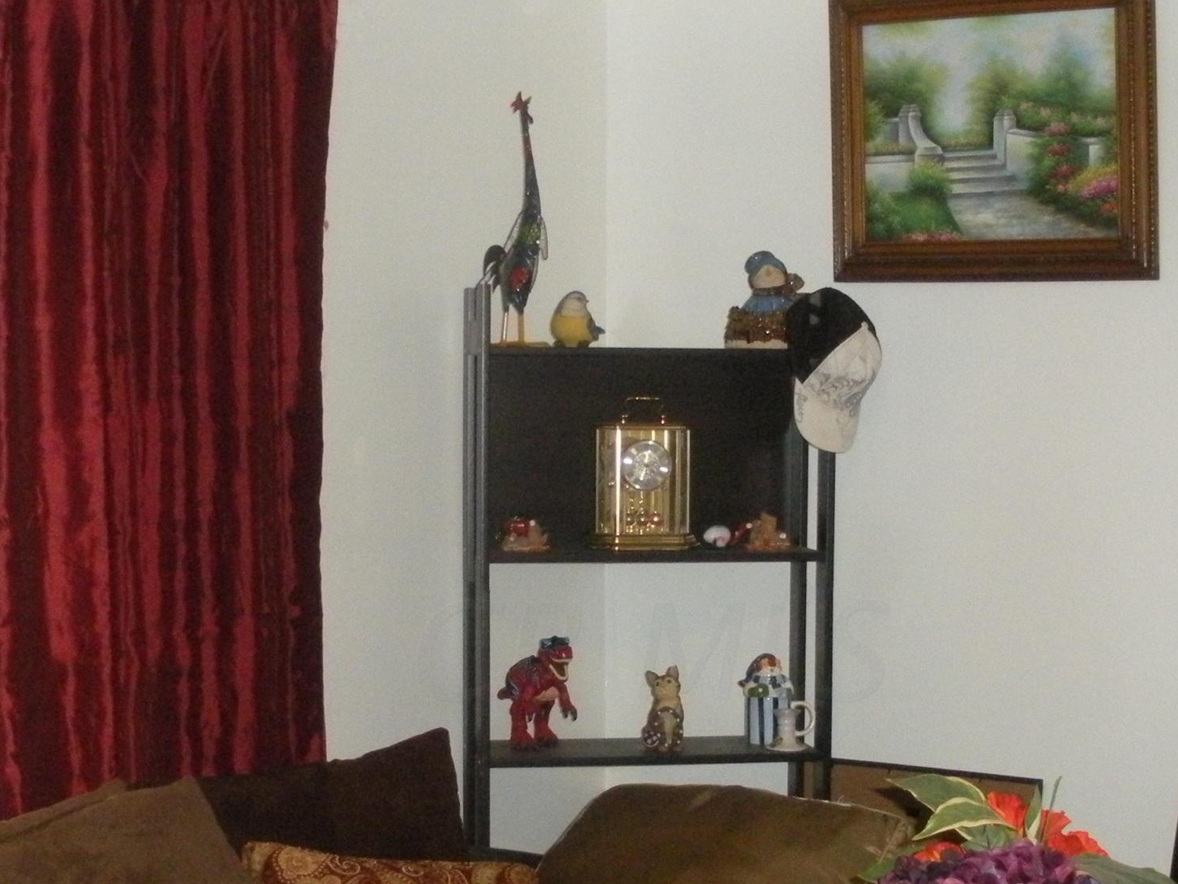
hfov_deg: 26.7
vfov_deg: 20.0
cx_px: 651
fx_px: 2485
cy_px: 650
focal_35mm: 73
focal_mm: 6.3
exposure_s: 1/60
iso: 418
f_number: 3.5
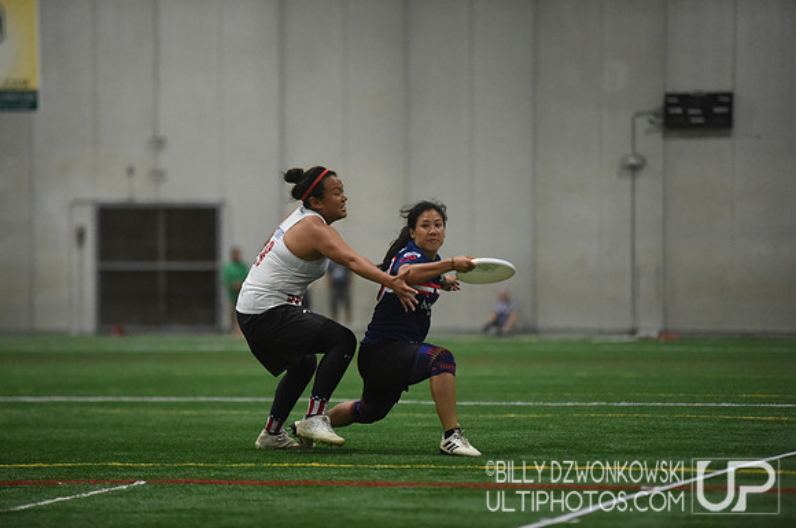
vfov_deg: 6.8
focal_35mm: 200
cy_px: 264
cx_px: 398
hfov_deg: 10.3
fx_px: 4416
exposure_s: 1/640
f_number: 2.8
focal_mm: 200
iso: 10000
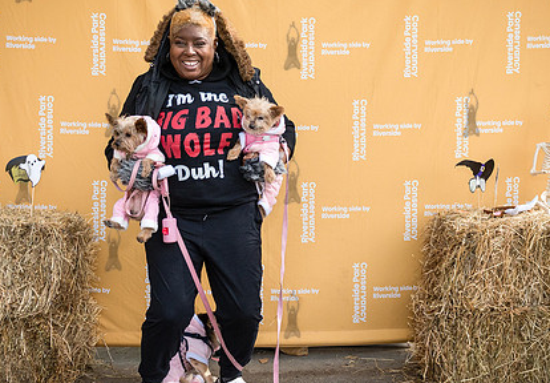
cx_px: 324
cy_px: 177
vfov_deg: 27.2
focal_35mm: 51
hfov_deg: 38.3
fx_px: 790
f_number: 4
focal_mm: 27
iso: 1000
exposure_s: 1/3200
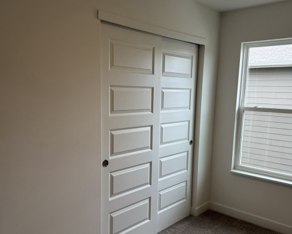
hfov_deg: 55.6
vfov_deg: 45.7
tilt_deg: -9.5
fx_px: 277
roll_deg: -1.1
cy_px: 133
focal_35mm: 32
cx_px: 144
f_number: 1.78
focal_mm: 6.76
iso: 64
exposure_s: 1/136
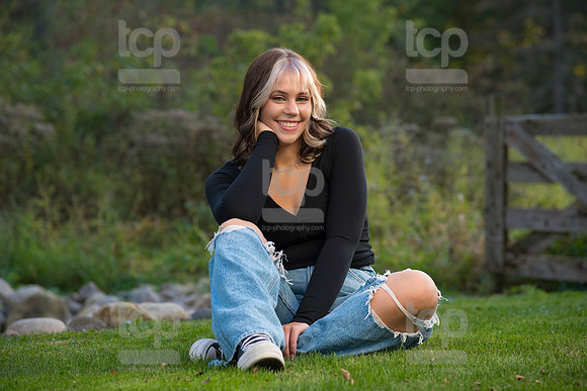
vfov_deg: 10.5
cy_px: 177
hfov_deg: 15.6
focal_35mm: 131
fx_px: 2138
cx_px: 294
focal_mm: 120
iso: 250
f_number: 4.5
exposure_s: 1/250
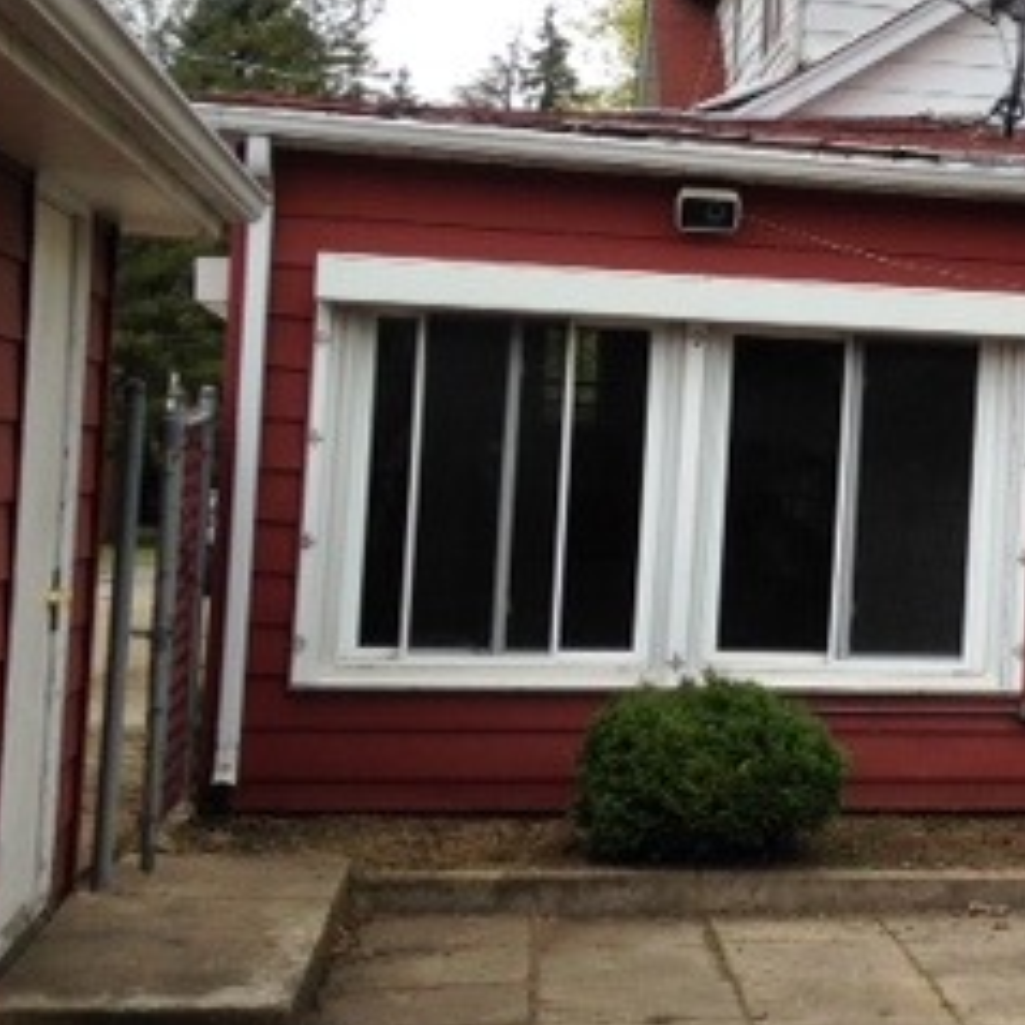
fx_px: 2613
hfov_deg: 20.9
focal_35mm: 78
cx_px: 1171
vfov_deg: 22.2
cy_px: 395
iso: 50
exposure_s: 1/874
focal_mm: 4.12
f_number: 2.4
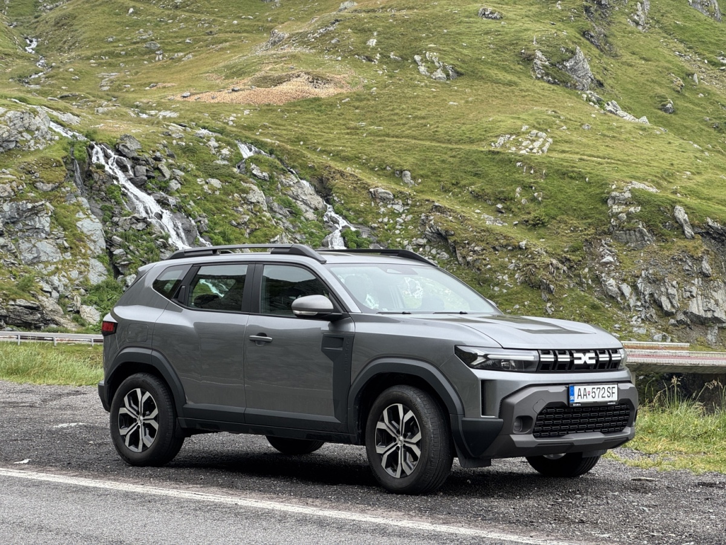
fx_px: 1615
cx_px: 363
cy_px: 272
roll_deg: +0.7
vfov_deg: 19.1
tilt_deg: -3.4
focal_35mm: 77
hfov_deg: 25.3
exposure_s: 1/111
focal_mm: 9
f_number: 2.8
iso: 25
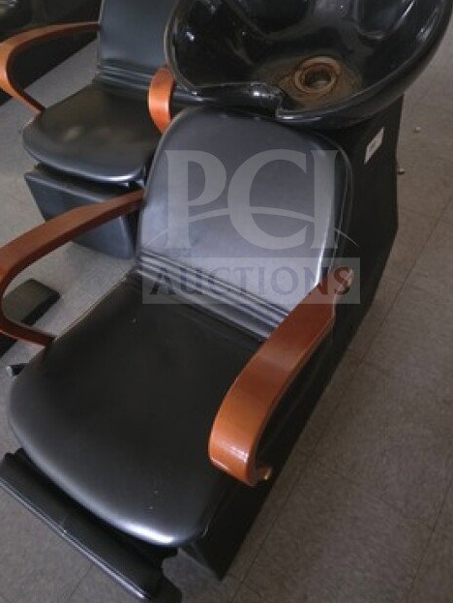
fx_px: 523
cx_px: 251
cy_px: 227
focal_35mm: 30
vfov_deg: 59.2
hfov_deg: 46.8
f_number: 1.7
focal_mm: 6.3
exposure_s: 1/15
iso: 2000
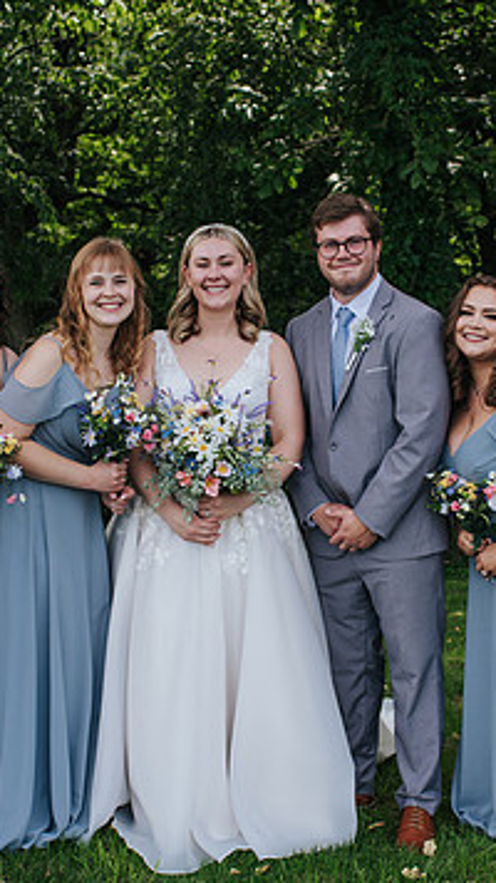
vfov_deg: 32.8
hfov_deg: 18.8
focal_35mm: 64
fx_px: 1498
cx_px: 283
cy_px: 469
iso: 110
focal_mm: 35
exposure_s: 1/500
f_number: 3.2
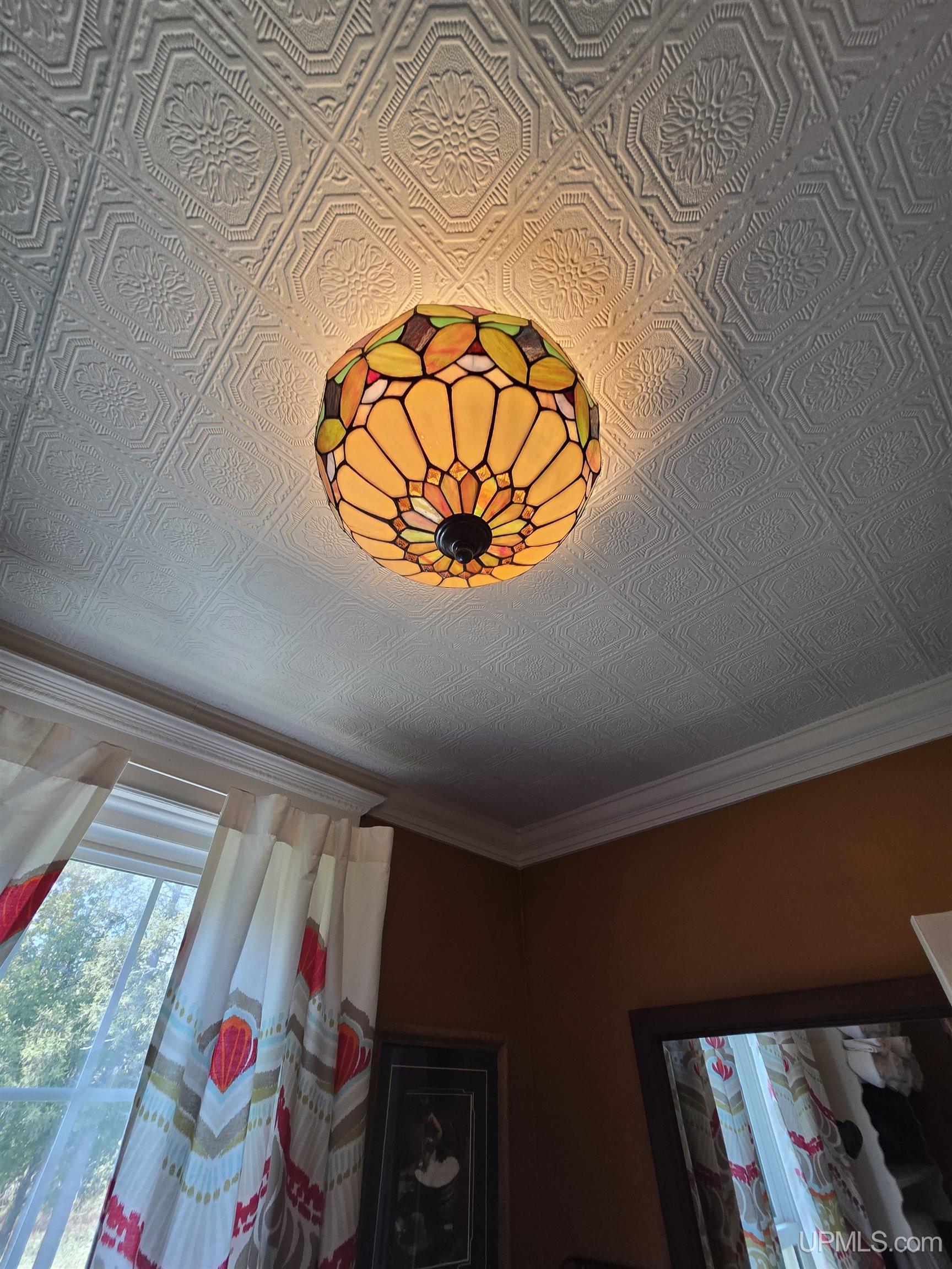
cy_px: 634
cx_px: 476
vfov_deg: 106.2
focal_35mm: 13
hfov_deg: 89.9
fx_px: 477
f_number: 2.2
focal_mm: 2.2
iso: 64
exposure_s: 1/60
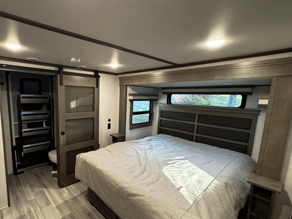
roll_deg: -0.9
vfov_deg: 71.5
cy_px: 118
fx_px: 152
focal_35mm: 18
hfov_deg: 85.8
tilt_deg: -10.1
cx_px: 107
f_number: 2.2
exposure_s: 1/60
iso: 400
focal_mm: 2.22
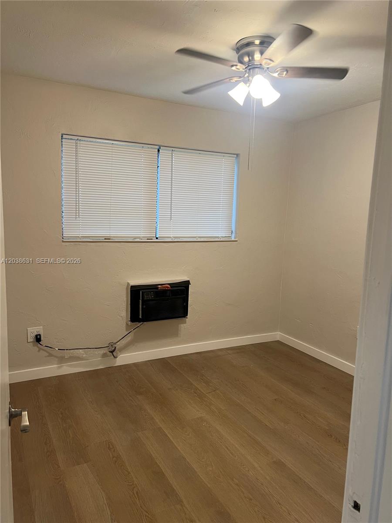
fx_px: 393
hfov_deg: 53.1
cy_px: 262
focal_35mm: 26
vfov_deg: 67.3
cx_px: 196
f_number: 1.5
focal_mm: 5.7
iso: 80
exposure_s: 1/60
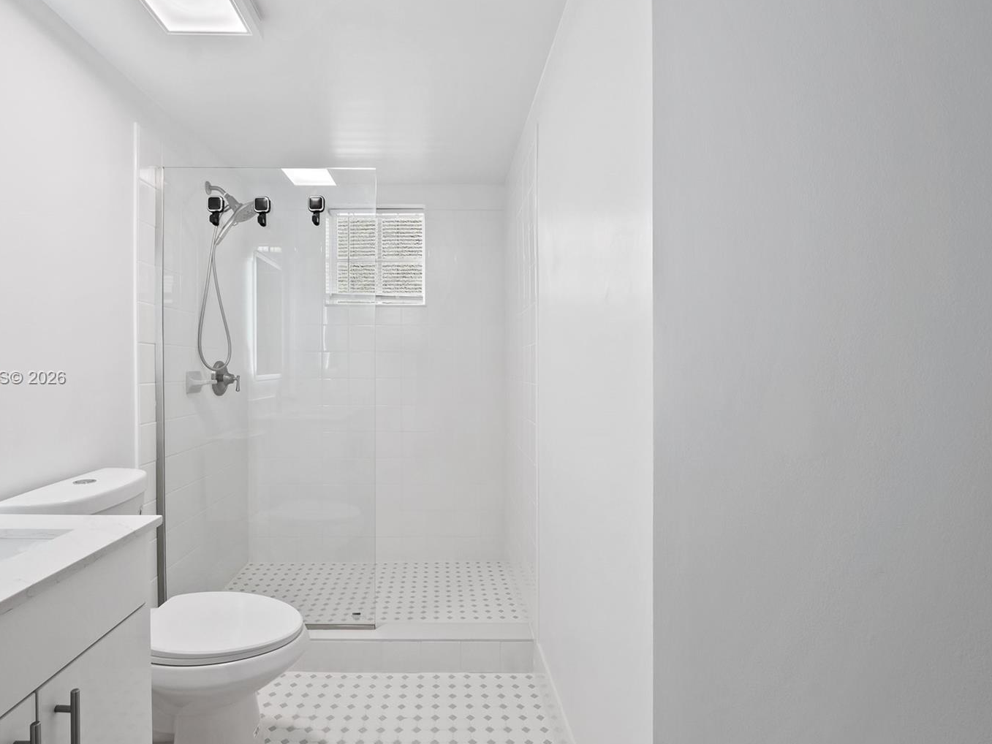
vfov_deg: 74.7
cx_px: 423
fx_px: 487
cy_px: 379
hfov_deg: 90.4
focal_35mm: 17
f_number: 8
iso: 560
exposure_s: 1/15
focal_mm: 10
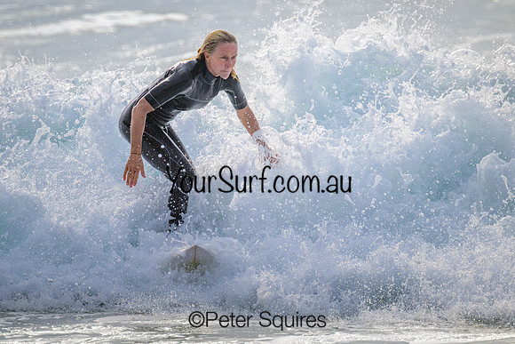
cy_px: 164
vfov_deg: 1.6
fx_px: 12454
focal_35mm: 870
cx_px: 238
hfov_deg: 2.4
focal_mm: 800
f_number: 11
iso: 720
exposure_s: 1/2000
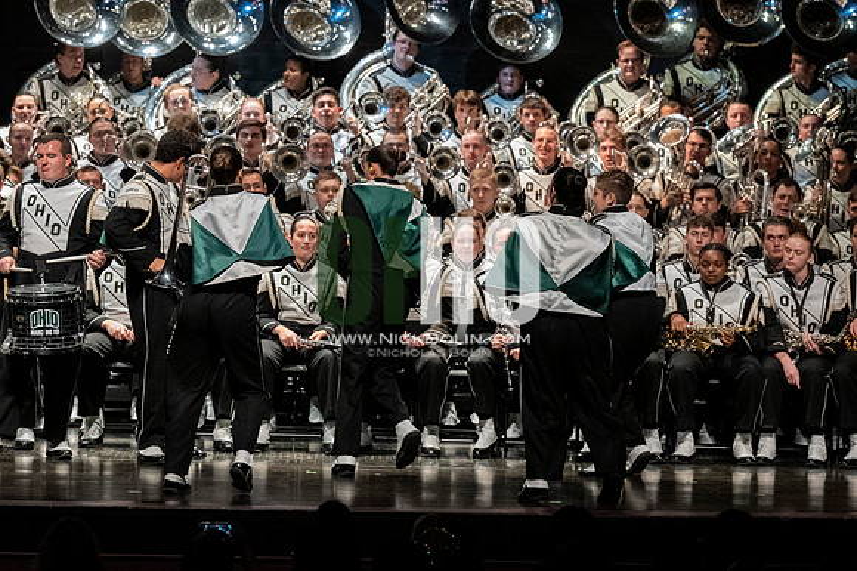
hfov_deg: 9.8
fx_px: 4996
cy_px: 286
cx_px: 428
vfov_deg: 6.5
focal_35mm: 210
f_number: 4
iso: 4000
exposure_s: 1/500
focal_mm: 140
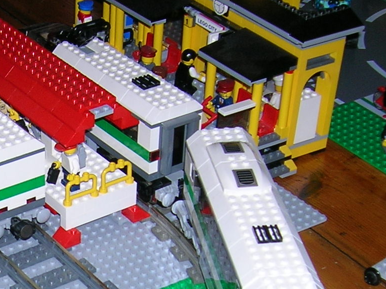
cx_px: -9
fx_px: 1125
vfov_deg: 14.2
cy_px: 333
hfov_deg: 18.9
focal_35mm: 101
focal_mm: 5.7
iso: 50
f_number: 2.9
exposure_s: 1/60.1
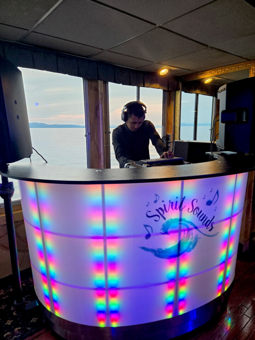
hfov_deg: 58.9
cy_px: 170
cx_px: 128
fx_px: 226
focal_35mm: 23
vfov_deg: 73.9
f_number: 1.8
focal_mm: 5.4
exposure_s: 1/120
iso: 160
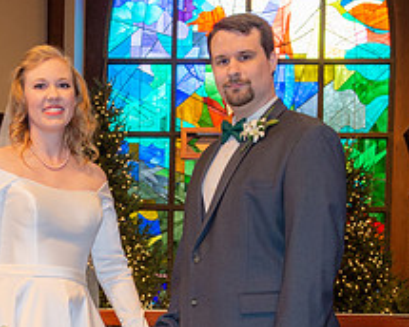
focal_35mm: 114
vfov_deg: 13.3
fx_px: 1380
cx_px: 110
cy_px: 355
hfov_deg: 16.8
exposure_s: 1/125
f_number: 5.6
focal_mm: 38
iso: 1600
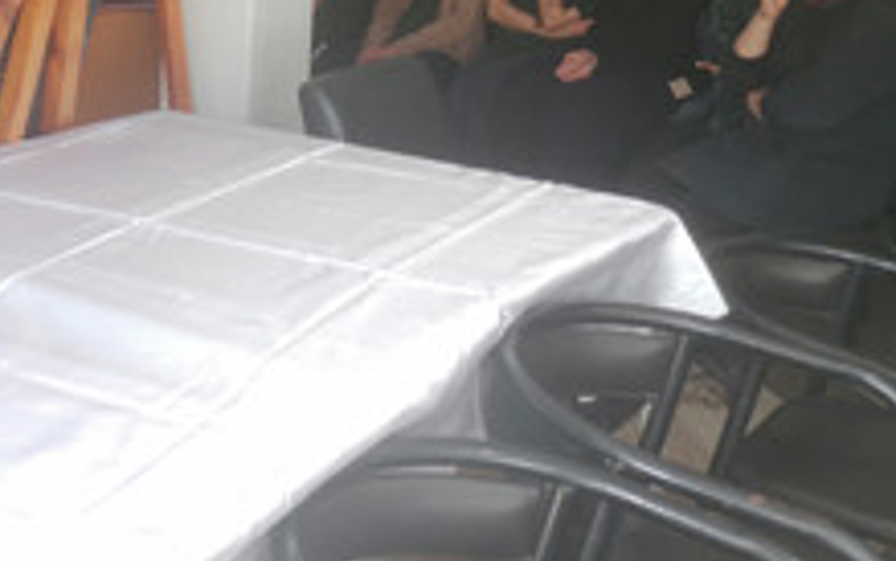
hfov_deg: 30.7
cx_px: 49
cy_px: -35
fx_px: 1539
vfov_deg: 19.9
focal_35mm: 63
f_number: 1.8
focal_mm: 5.4
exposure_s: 1/50
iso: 80
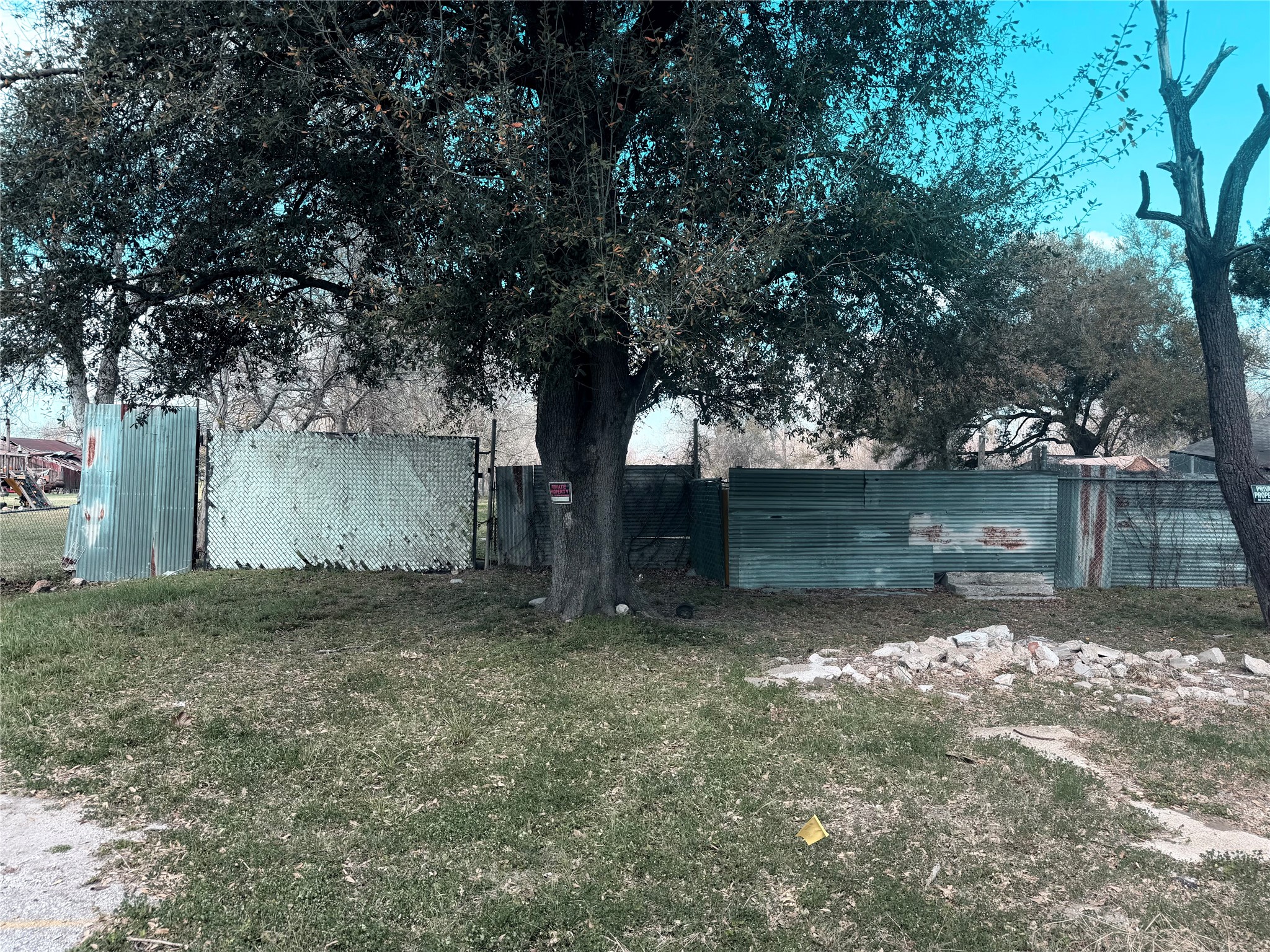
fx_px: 881
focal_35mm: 24
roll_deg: +0.0
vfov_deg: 56.8
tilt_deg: -1.0
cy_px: 476
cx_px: 635
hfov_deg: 71.6
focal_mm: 6.76
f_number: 1.78
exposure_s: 1/1292
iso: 80
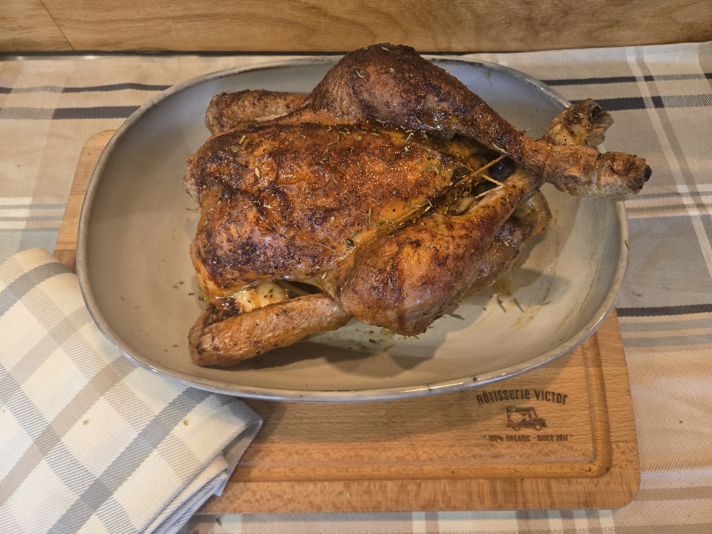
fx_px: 473
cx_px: 356
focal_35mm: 23
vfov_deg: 58.9
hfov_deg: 73.9
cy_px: 267
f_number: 1.8
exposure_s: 1/101
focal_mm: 5.4
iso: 320
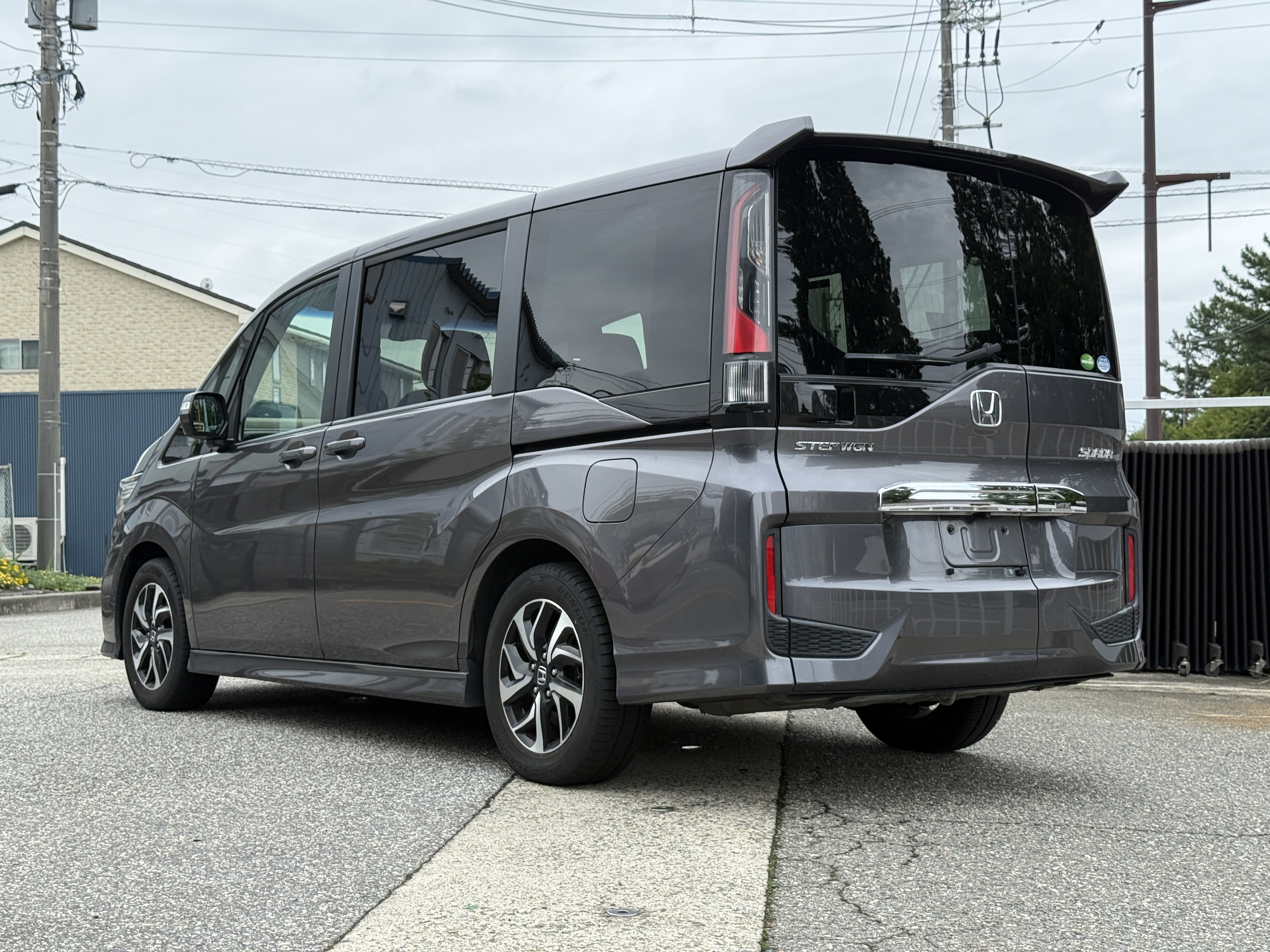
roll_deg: +1.7
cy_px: 476
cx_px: 635
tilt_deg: +1.9
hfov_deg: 39.7
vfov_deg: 30.3
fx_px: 1761
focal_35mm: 48
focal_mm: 6.76
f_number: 1.78
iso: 80
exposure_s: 1/1931
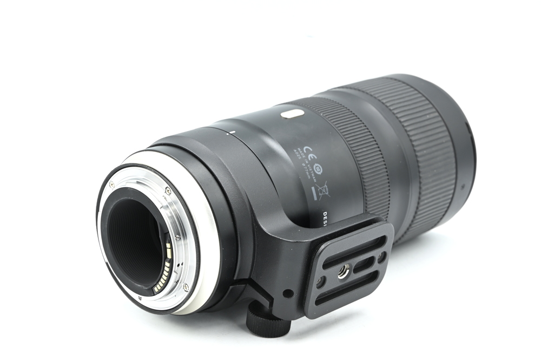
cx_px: 270
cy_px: 180
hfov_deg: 27.0
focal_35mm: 75
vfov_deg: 18.2
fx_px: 1127
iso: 200
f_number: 14
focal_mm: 75
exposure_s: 1/13
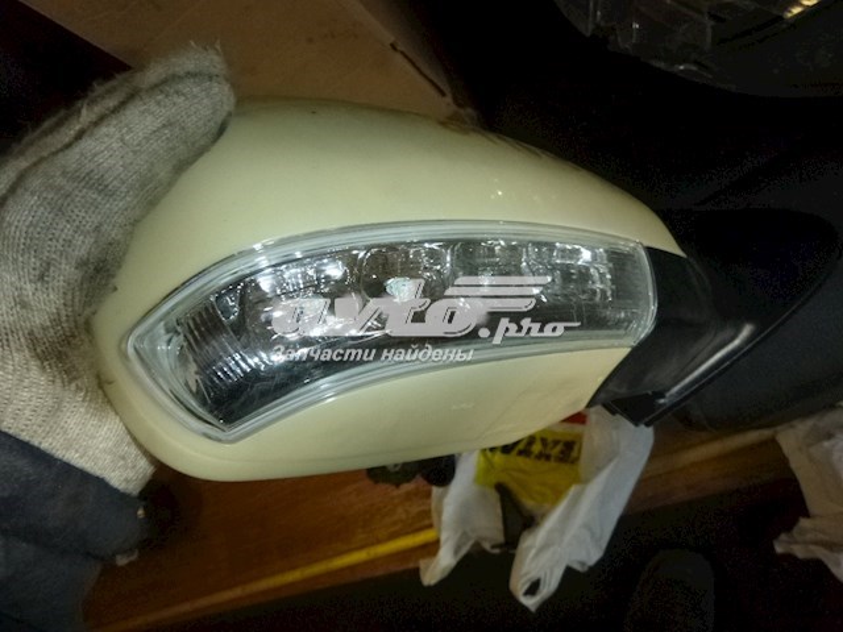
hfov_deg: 69.4
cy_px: 316
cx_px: 422
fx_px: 609
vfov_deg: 54.9
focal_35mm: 25
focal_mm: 4.5
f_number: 3.9
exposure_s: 1/60
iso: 400
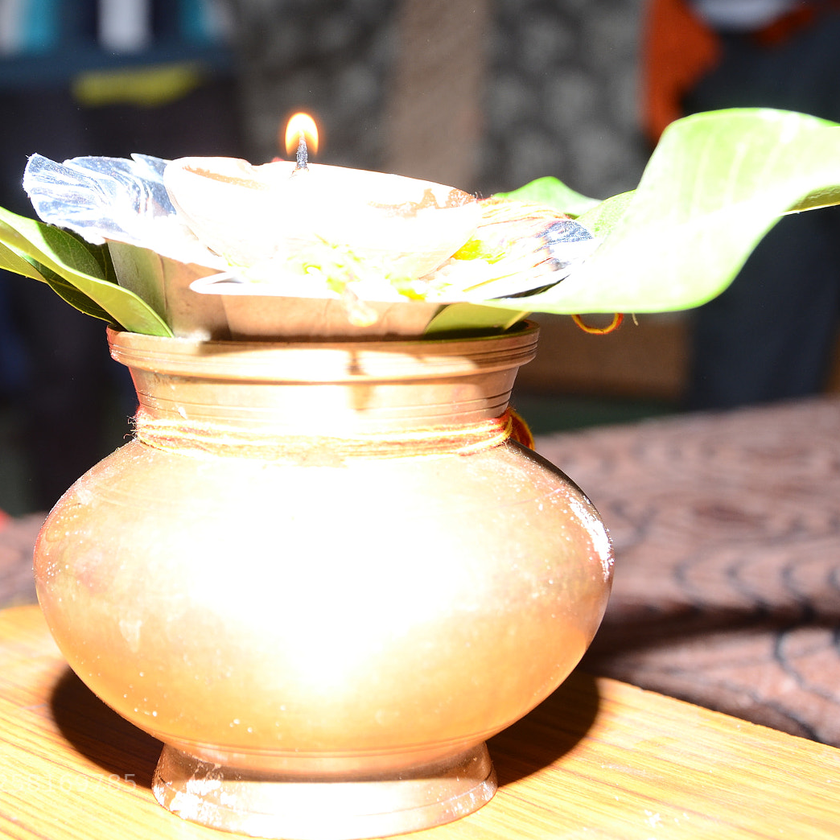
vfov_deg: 22.2
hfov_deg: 22.2
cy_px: 420
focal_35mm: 78
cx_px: 360
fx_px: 2141
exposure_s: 1/125
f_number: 5.6
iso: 320
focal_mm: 40
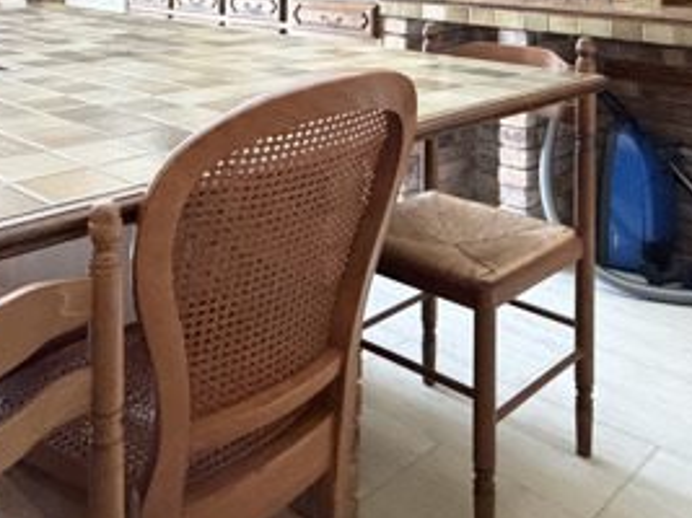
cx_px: 293
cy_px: -83
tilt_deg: +1.6
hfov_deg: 44.7
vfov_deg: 30.0
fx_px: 839
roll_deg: -0.3
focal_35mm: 42
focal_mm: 2.22
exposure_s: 1/60
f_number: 2.2
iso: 1000
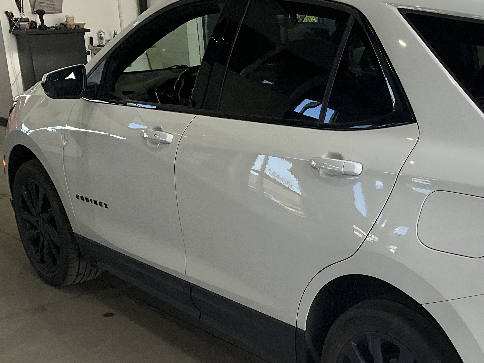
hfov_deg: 32.5
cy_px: 257
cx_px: 441
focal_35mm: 56
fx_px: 783
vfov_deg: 25.9
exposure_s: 1/309
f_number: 1.8
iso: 25
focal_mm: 3
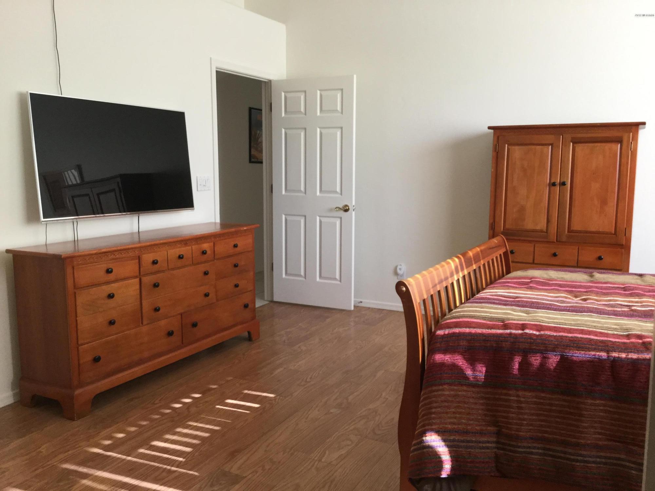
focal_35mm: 31
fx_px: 587
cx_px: 328
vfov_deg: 45.4
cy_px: 246
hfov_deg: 58.4
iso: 64
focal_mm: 3.3
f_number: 2.4
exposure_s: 1/30
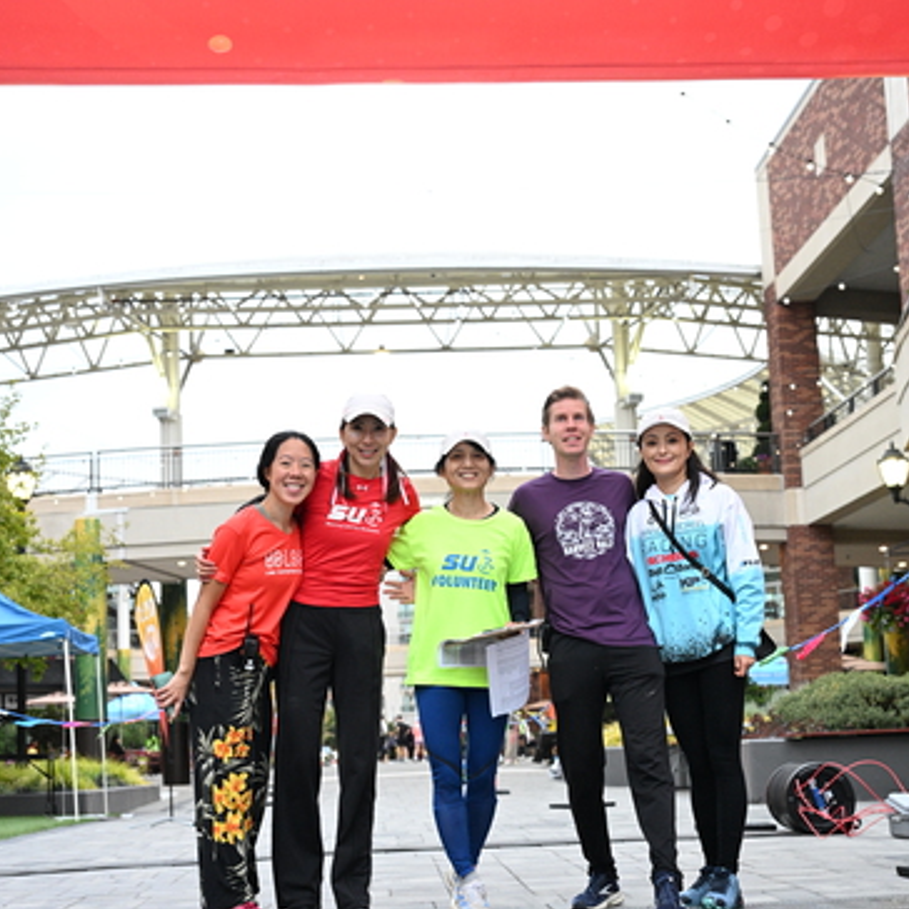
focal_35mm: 54
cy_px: 509
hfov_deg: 31.6
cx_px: 453
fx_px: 1604
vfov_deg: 31.6
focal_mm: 42
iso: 3200
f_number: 4
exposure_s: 1/400
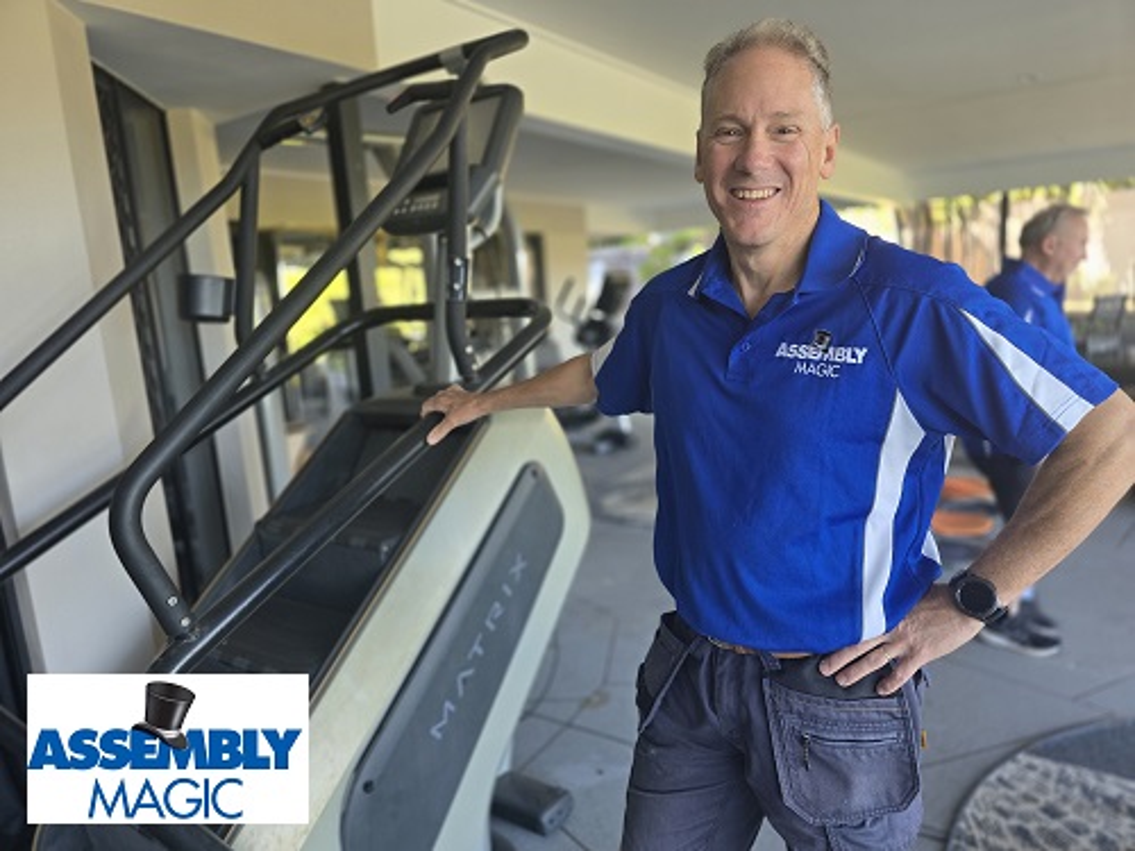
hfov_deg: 73.9
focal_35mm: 23
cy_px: 426
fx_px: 754
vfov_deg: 58.9
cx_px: 568
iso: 50
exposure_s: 1/100
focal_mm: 6.3
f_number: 1.7
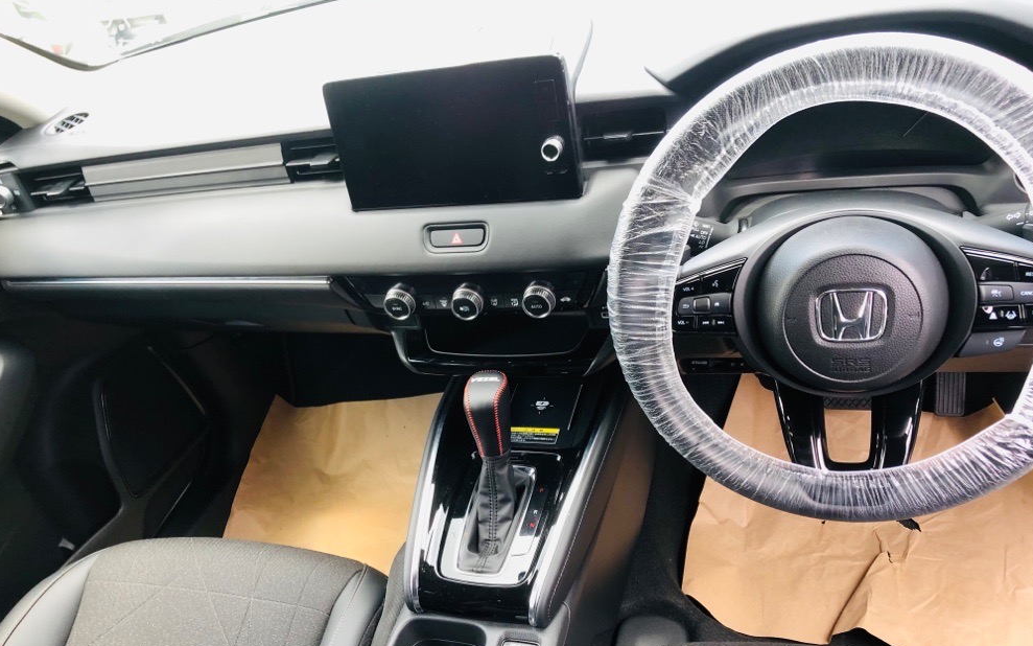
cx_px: 518
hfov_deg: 62.9
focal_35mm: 30
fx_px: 845
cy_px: 383
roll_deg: +16.9
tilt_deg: -40.6
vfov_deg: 41.7
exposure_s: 1/30
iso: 25
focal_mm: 4
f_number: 1.8
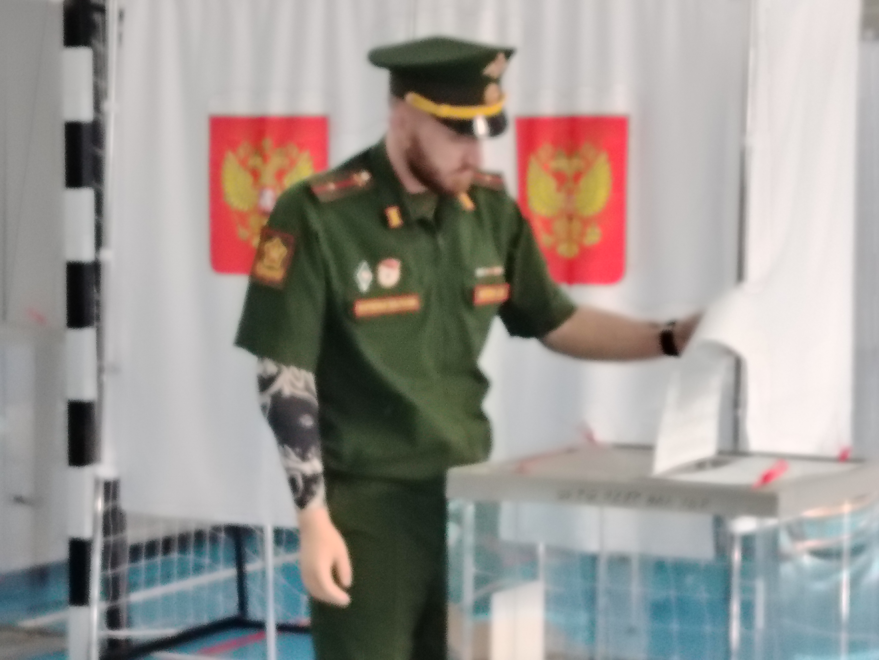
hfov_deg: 18.4
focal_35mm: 107
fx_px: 2717
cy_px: 330
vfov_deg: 13.8
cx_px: 440
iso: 230
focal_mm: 5.25
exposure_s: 1/60
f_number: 1.75
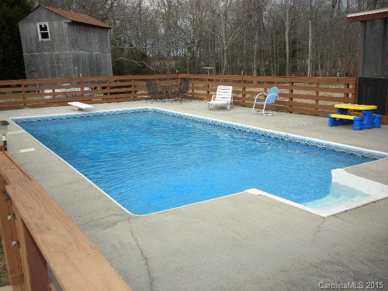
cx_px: 194
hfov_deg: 50.1
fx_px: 415
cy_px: 146
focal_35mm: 37
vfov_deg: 38.7
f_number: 3.5
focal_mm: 6.6
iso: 90
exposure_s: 1/557
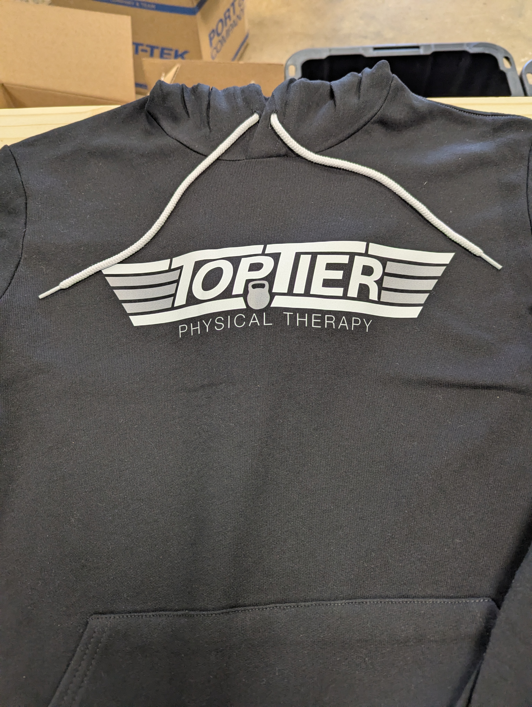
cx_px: 266
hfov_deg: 56.9
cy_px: 354
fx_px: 491
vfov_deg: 71.5
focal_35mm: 24
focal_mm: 6.81
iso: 354
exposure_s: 1/120
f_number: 1.85
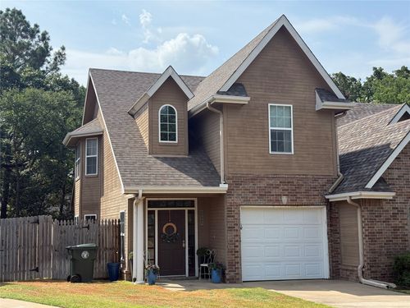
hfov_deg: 39.7
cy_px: 154
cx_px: 205
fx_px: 569
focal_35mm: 48
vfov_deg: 30.3
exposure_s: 1/4878
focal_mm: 6.76
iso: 80
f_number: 1.78
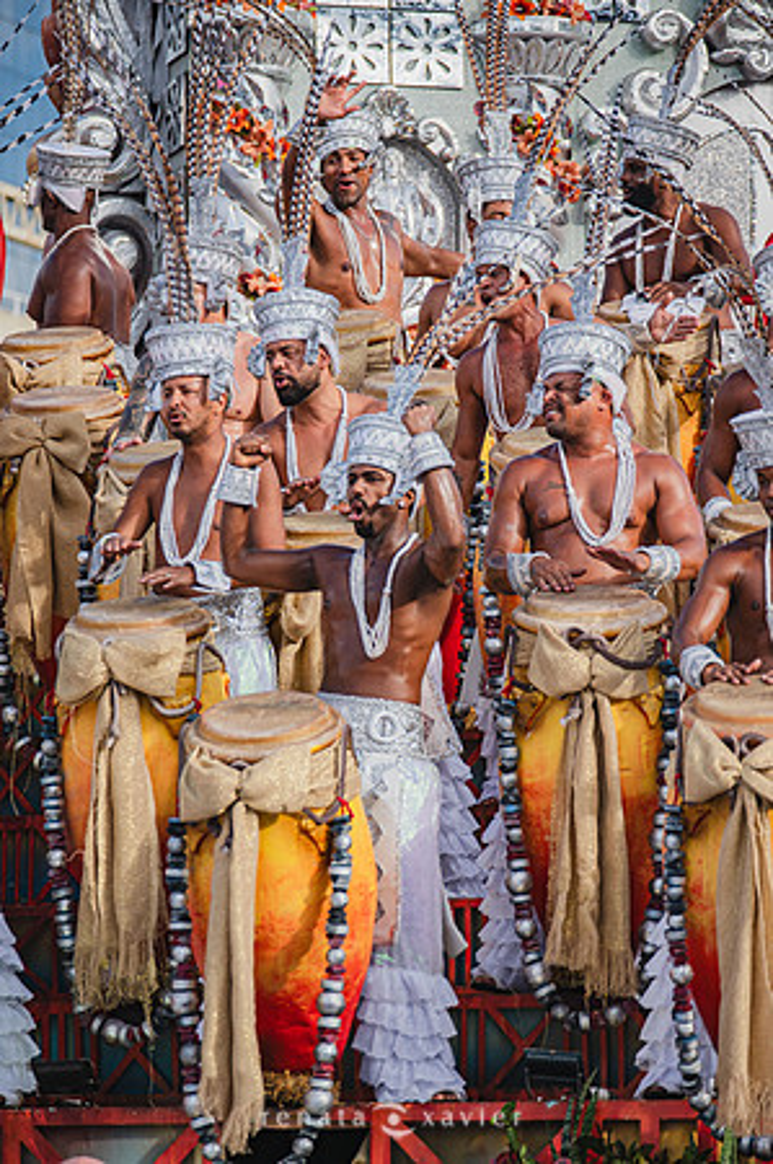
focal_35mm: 210
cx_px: 386
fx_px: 6779
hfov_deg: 6.5
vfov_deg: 9.8
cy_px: 582
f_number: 5.6
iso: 400
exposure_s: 1/1600
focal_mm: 210
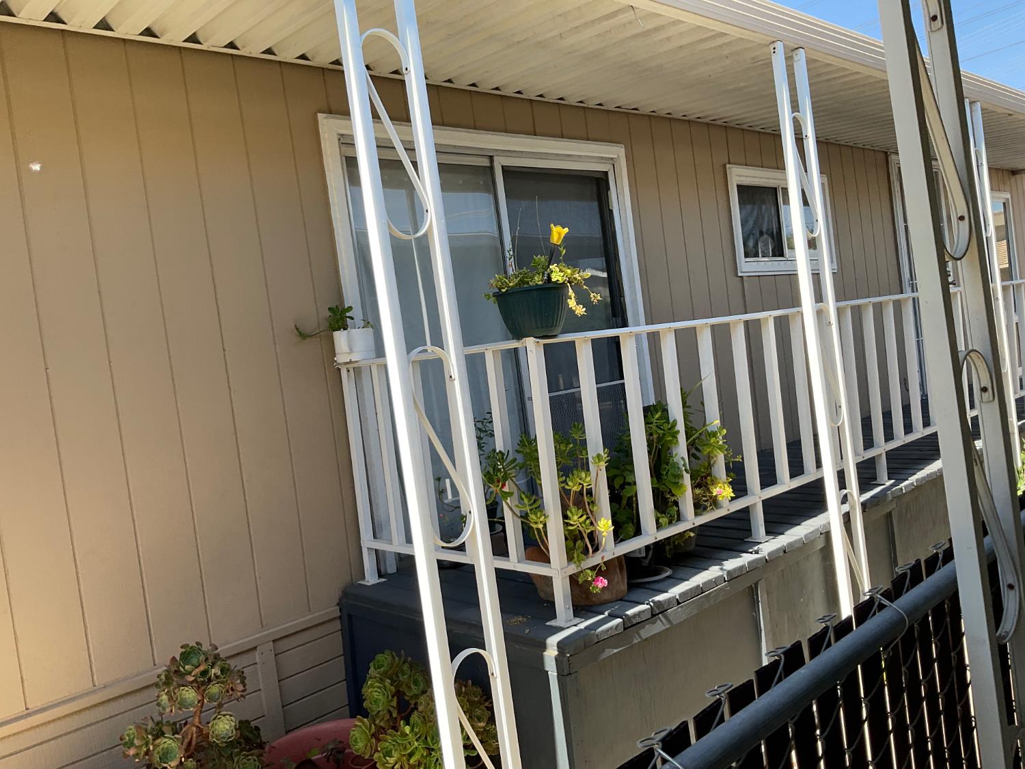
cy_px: 384
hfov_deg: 61.7
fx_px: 859
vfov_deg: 48.2
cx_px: 512
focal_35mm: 29
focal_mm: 3
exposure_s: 1/386
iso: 16
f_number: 1.8
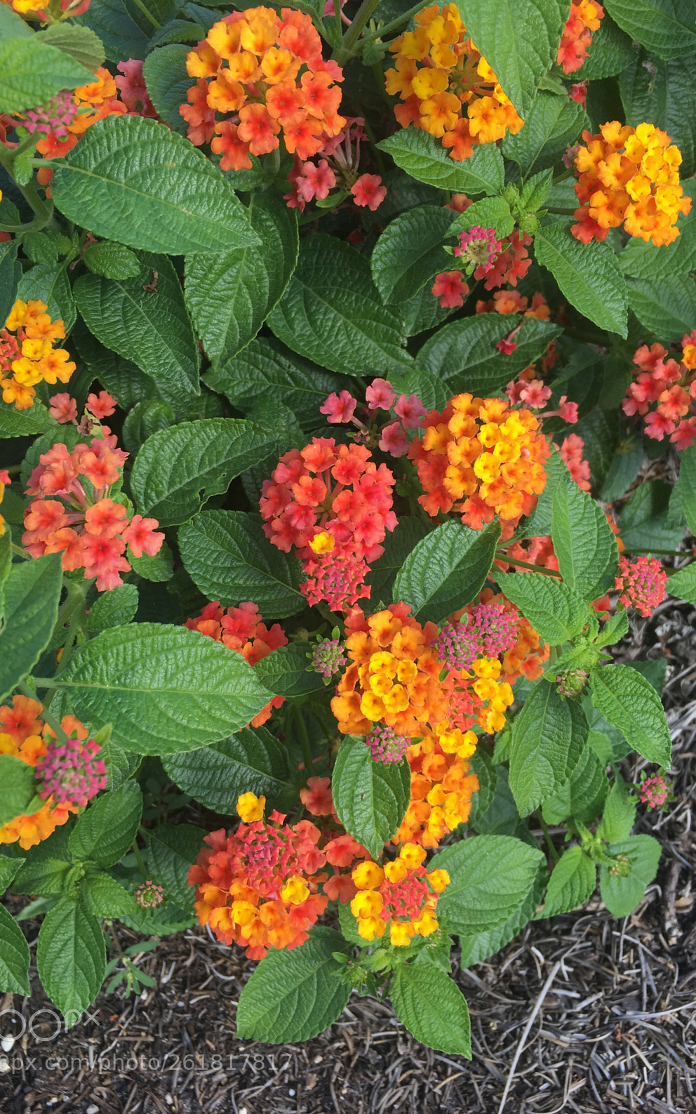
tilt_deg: -61.6
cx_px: 347
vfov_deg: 61.2
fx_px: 941
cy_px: 556
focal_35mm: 31
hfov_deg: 40.6
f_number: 2.2
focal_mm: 4.15
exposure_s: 1/265
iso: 25
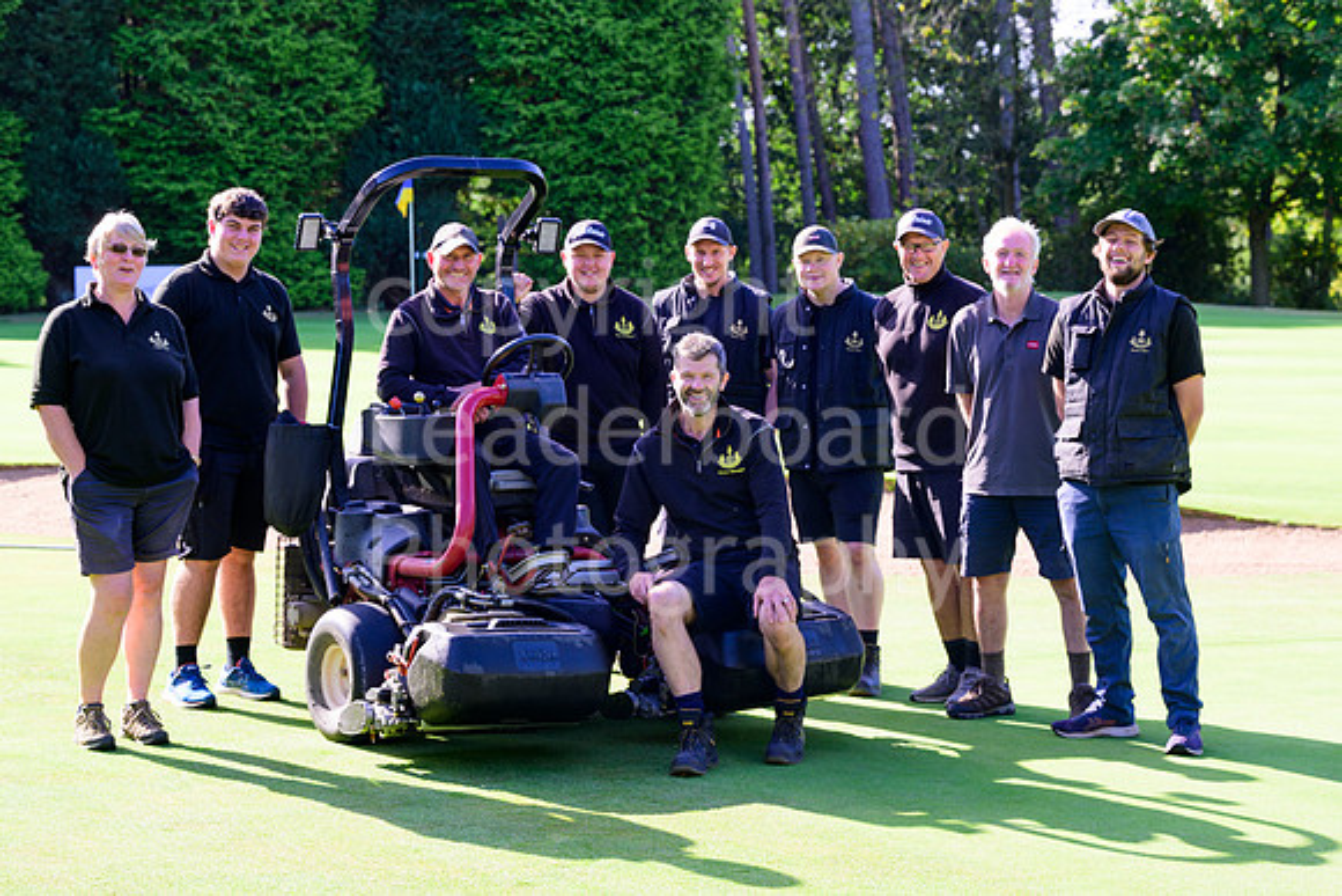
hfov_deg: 23.9
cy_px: 448
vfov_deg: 16.1
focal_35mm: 85
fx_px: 3169
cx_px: 671
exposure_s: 1/125
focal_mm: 85
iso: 160
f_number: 6.3
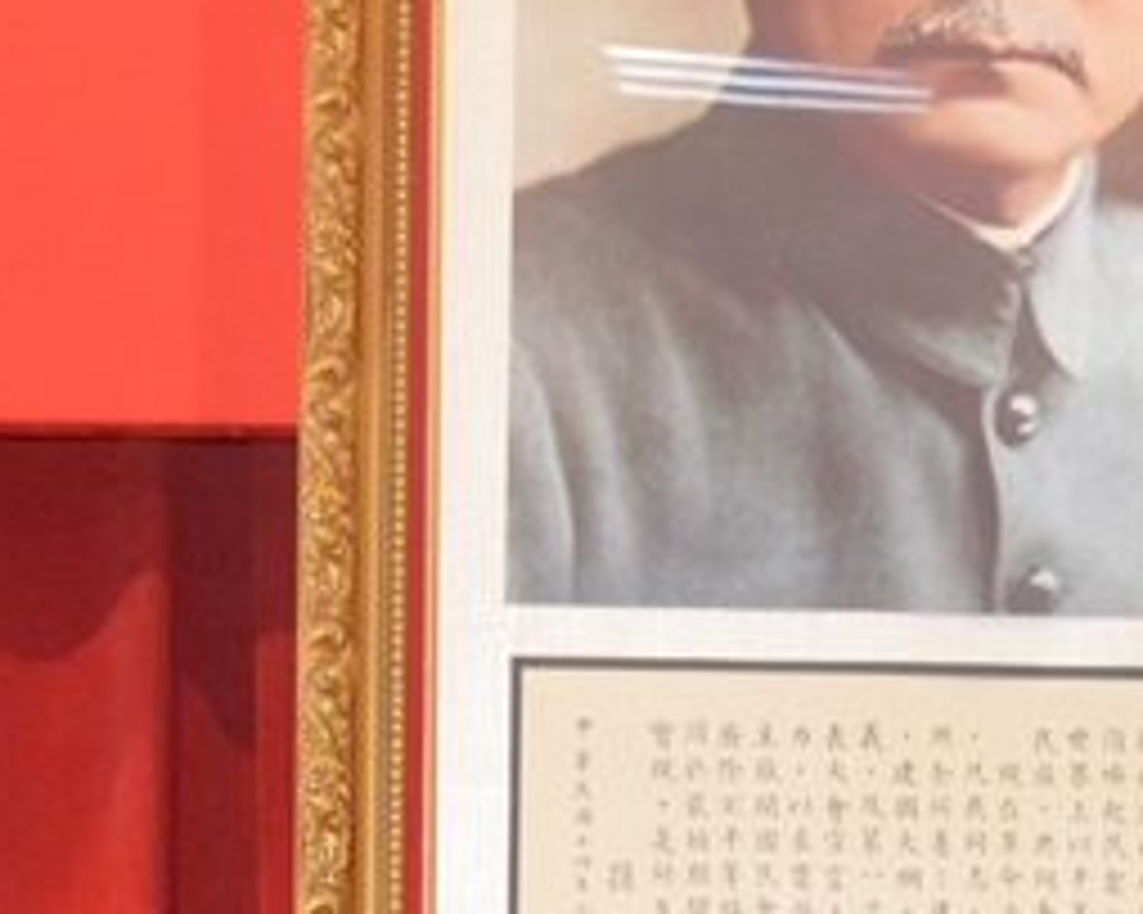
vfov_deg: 7.4
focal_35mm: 202
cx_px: 819
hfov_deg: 9.6
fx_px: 6831
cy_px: 1736
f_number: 3.8
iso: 900
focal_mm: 22
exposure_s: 1/60
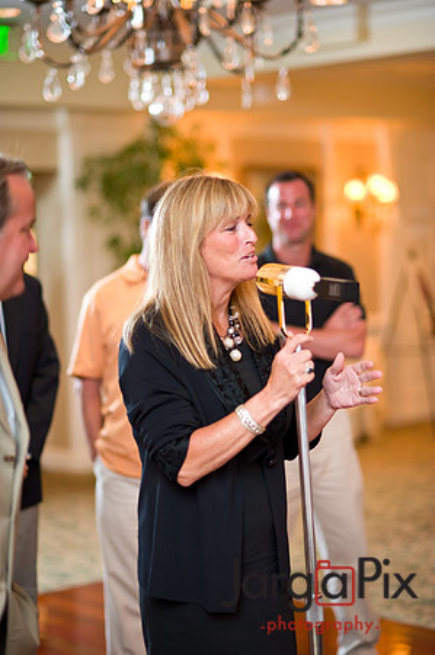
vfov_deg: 23.9
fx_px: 1544
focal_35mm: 85
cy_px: 328
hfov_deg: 16.0
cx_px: 218
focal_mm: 85
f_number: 1.8
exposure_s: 1/250
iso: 1600
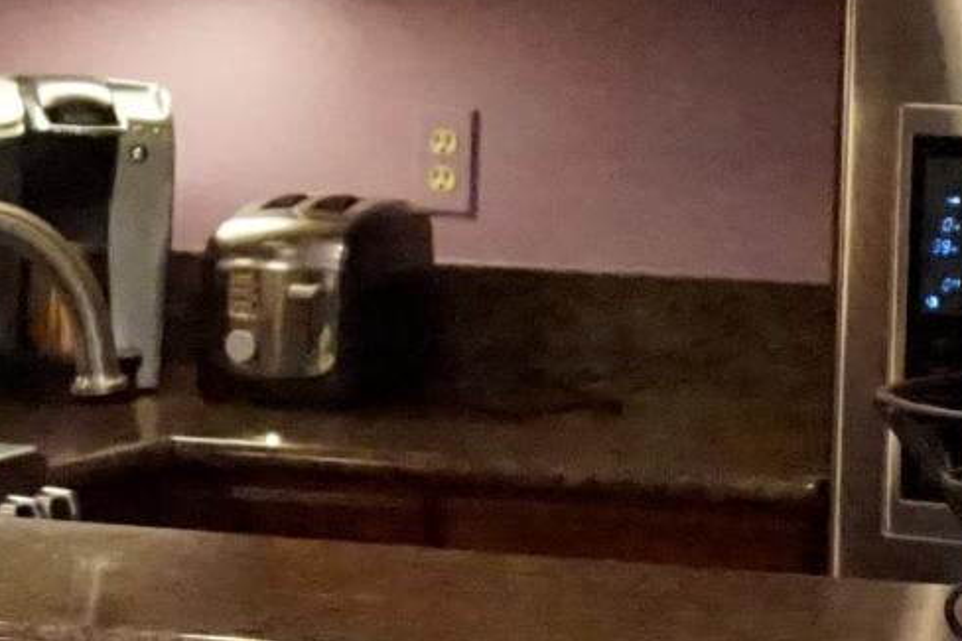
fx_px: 5422
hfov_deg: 10.1
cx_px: 164
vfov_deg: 6.8
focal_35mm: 203
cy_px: 464
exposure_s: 1/200
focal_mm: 22
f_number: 7.1
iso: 8000
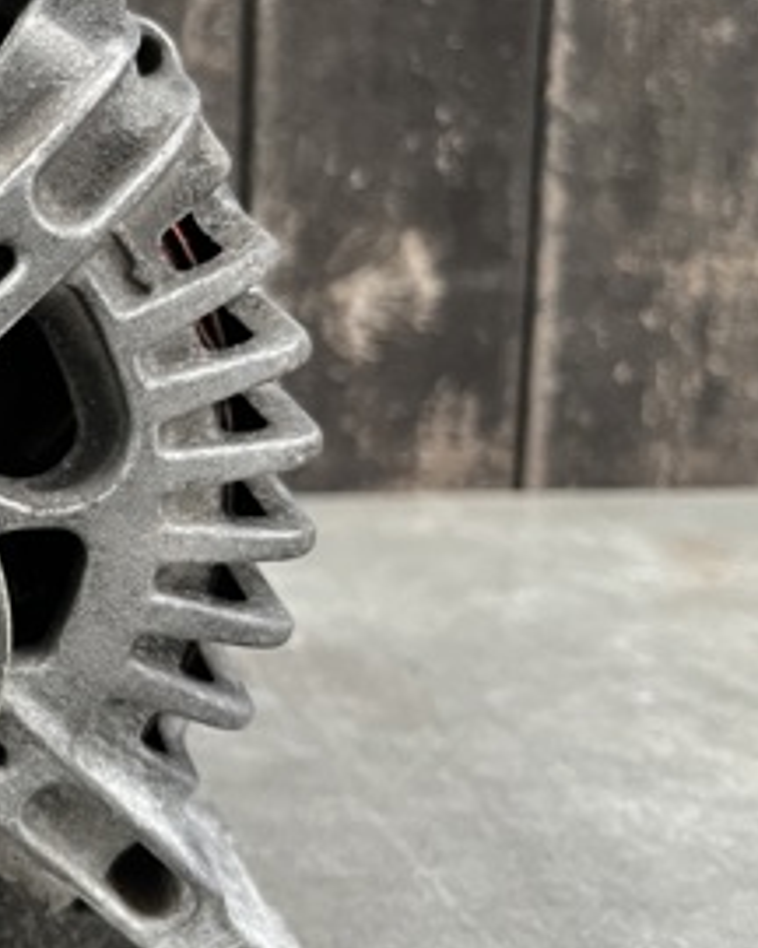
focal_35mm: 60
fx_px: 1683
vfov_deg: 31.4
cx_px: -323
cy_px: 427
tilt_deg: -11.4
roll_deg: +1.3
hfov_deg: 21.9
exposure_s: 1/60
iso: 200
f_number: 1.6
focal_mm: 5.1
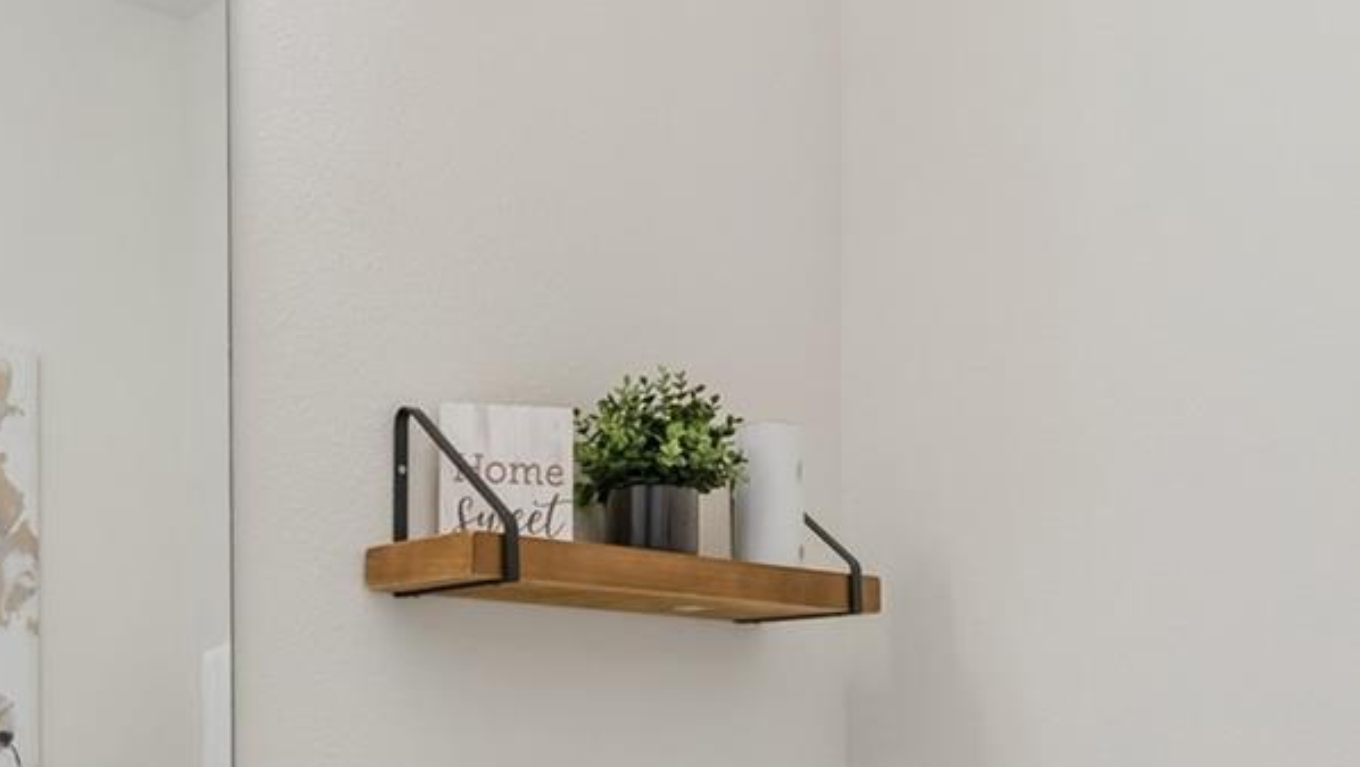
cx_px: 514
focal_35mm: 42
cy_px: 737
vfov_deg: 27.1
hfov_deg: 47.9
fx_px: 1515
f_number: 7.1
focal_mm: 10
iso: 100
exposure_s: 1/2.5
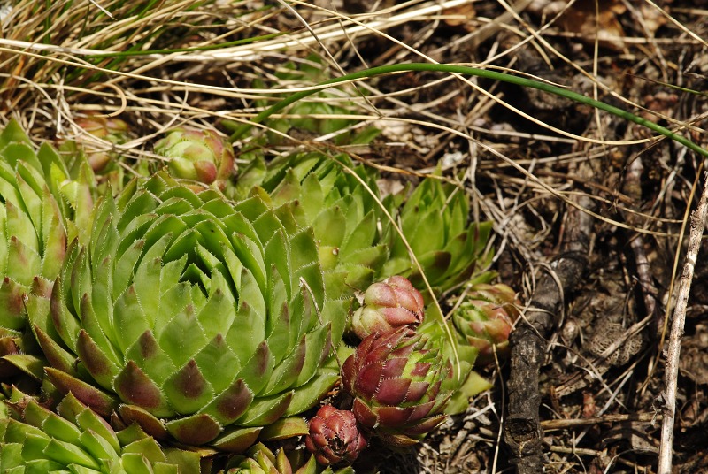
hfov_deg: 16.0
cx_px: 354
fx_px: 2511
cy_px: 237
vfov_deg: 10.8
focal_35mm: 128
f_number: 11
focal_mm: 85
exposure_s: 1/125
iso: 100
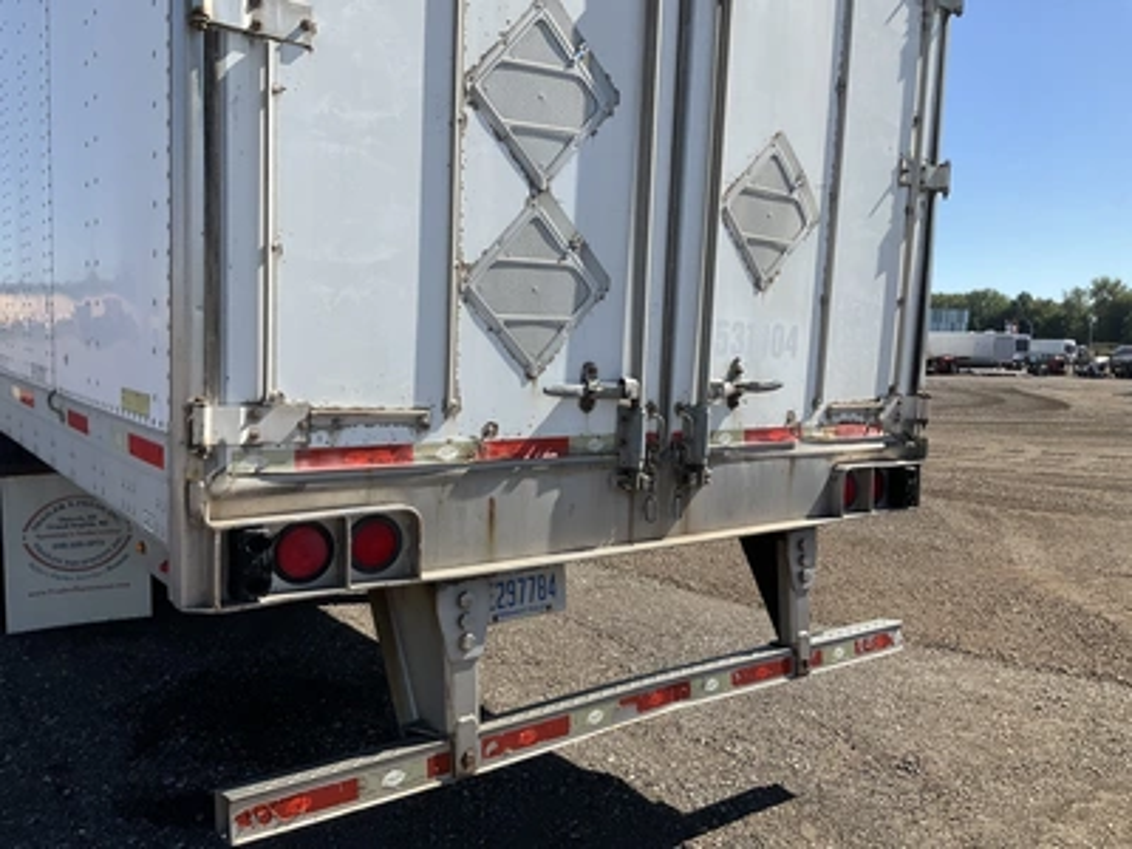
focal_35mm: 29
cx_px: 566
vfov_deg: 48.2
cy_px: 424
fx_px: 948
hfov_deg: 61.7
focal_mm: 3
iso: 25
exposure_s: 1/1279
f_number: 1.8
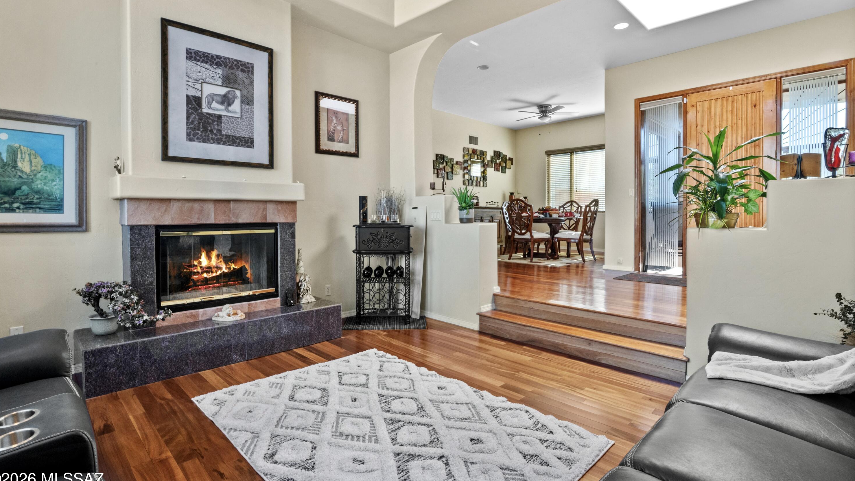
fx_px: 385
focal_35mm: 17
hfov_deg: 95.9
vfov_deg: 63.8
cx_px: 421
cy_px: 216
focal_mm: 16
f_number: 22
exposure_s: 1/8
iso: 1600
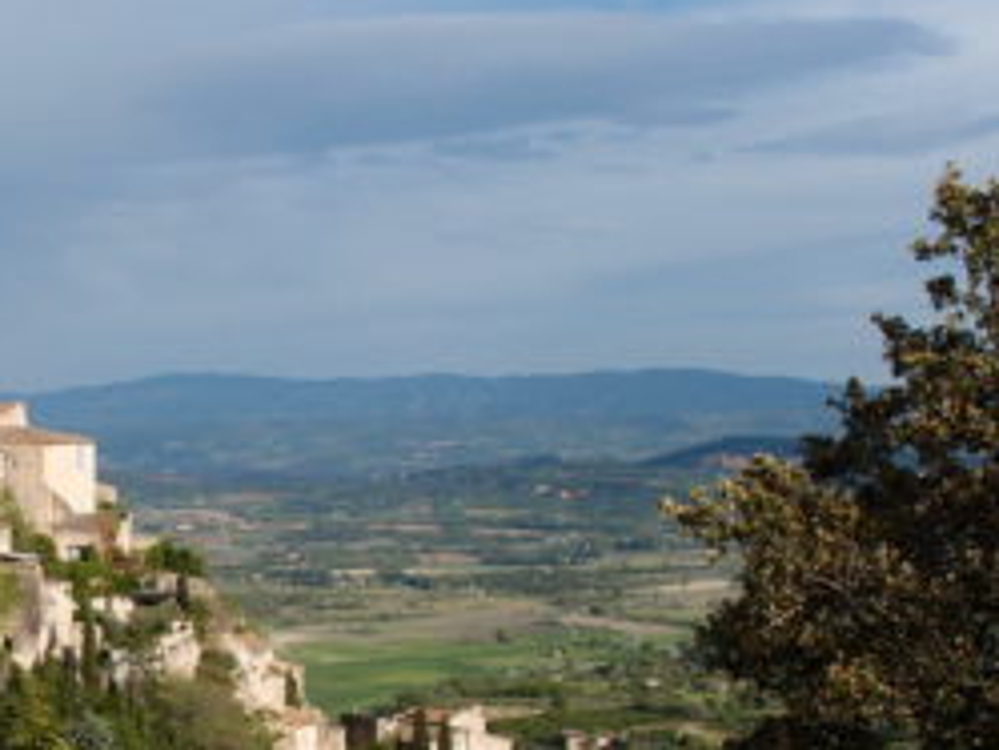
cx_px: -96
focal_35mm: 82
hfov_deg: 22.5
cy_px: 638
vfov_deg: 17.8
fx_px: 2368
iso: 100
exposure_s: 1/800
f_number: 4.5
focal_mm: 7.41
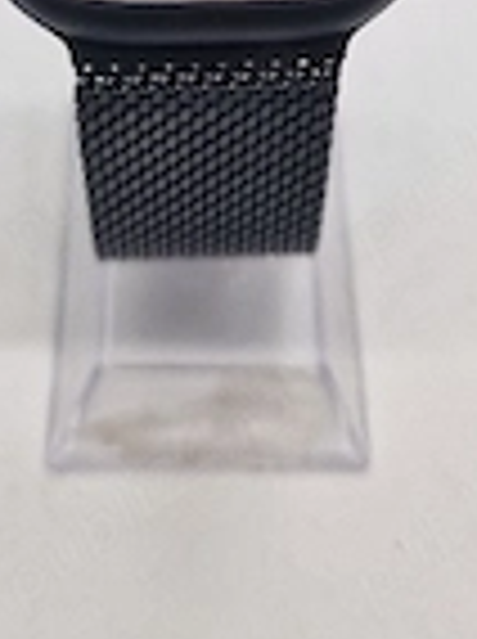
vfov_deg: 26.2
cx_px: 238
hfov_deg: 22.5
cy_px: -153
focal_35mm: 65
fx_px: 1198
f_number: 1.8
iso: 50
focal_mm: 6.4
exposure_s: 1/182
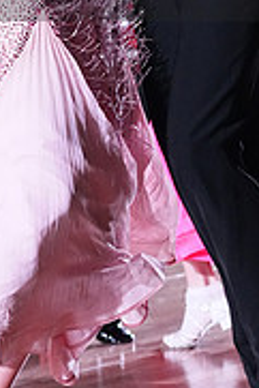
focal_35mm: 294
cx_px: 76
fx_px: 3166
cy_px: -49
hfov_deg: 4.7
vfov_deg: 7.0
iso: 8000
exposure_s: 1/400
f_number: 5
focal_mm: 92
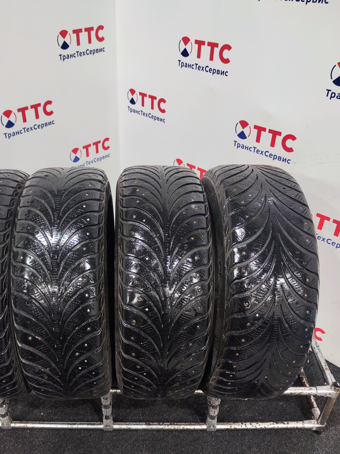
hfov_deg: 43.8
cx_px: 126
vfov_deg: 55.9
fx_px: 419
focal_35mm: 32
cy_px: 293
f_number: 1.88
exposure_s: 1/120
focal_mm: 5.59
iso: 140
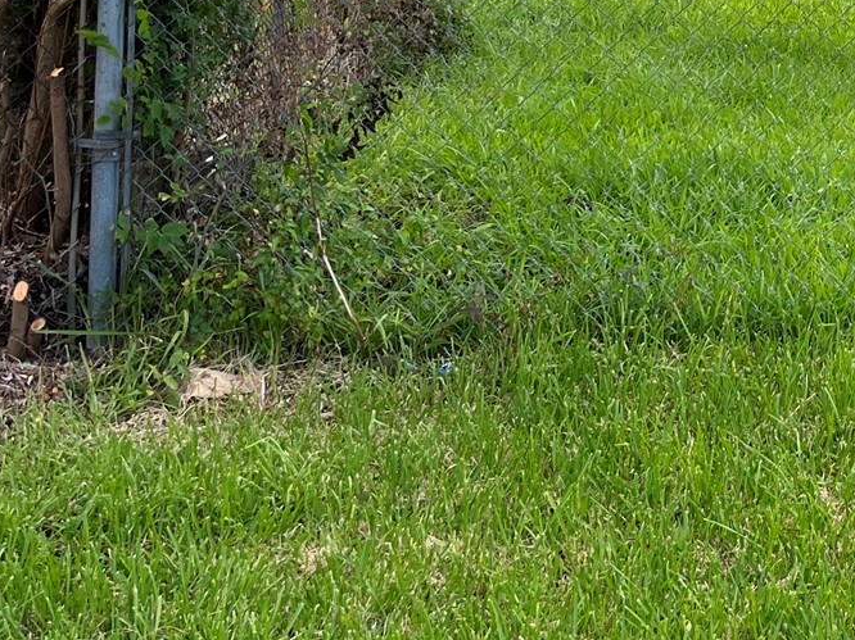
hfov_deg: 22.8
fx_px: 1975
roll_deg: -0.7
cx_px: 978
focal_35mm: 80
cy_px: -159
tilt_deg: +0.0
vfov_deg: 17.4
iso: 50
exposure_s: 1/508
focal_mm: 5.1
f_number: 1.6
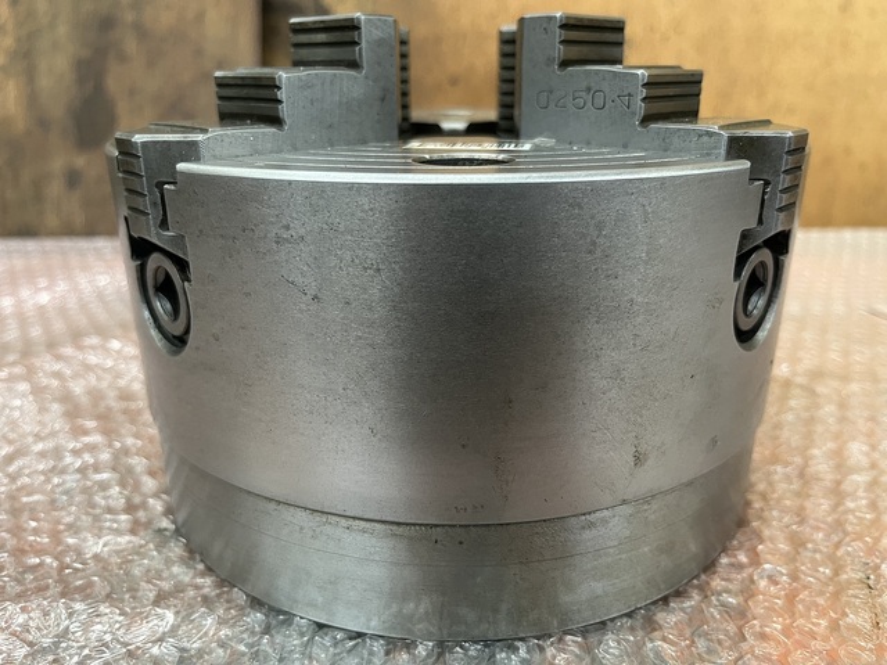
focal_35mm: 26
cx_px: 444
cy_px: 332
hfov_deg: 67.3
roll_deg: +0.8
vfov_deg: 53.1
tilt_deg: -22.2
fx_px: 666
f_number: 1.6
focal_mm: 5.1
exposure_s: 1/60
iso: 160
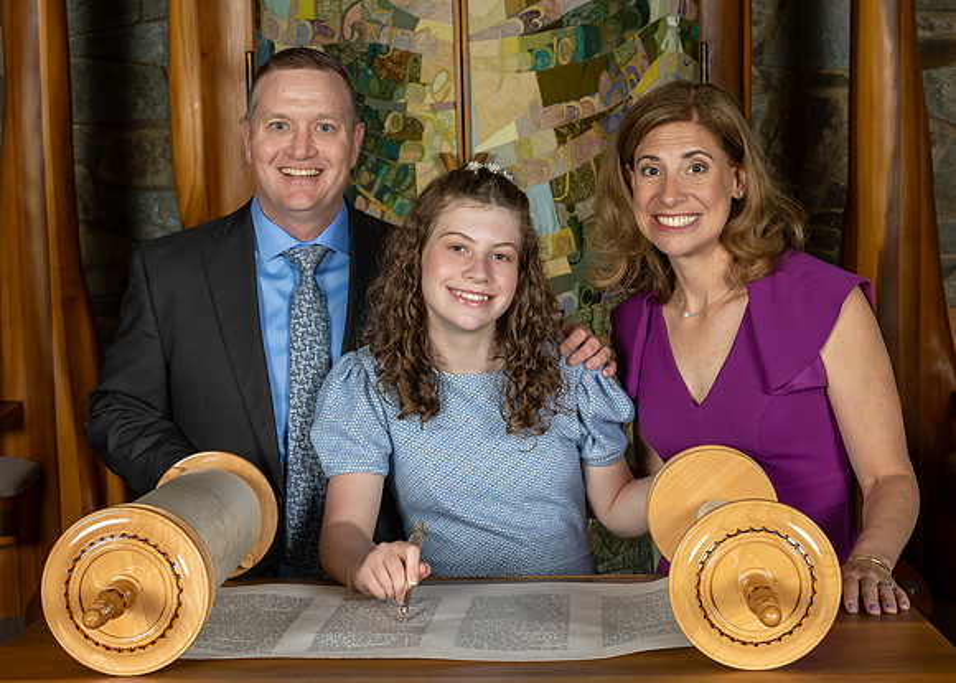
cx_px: 491
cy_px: 328
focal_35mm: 60
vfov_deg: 23.8
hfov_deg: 32.9
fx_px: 1621
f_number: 8
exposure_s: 1/200
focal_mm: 34
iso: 640
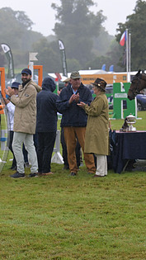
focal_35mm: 168
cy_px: 121
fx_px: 1157
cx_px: -84
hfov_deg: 7.1
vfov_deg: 12.8
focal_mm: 87
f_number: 5.6
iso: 800
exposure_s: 1/800
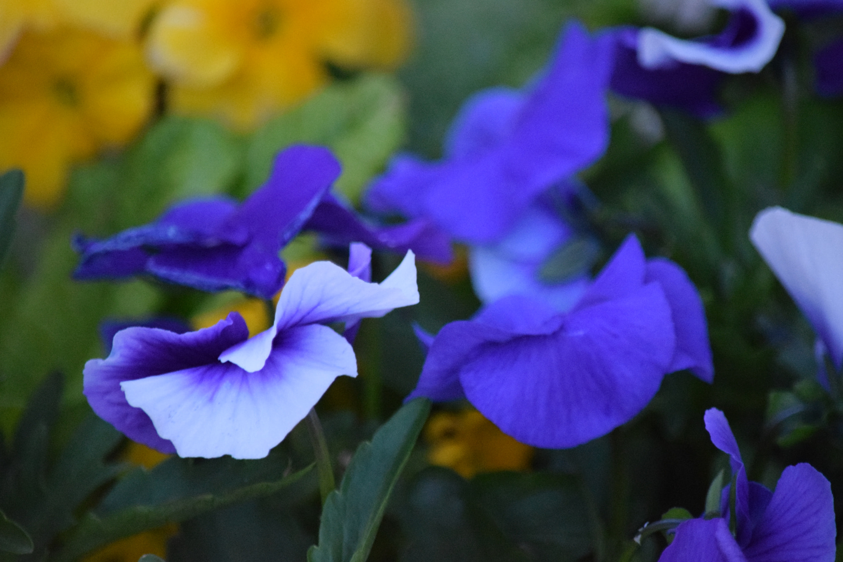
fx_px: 8429
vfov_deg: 3.8
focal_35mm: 360
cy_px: 281
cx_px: 422
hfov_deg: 5.7
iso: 6400
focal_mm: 240
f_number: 5.3
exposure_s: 1/125
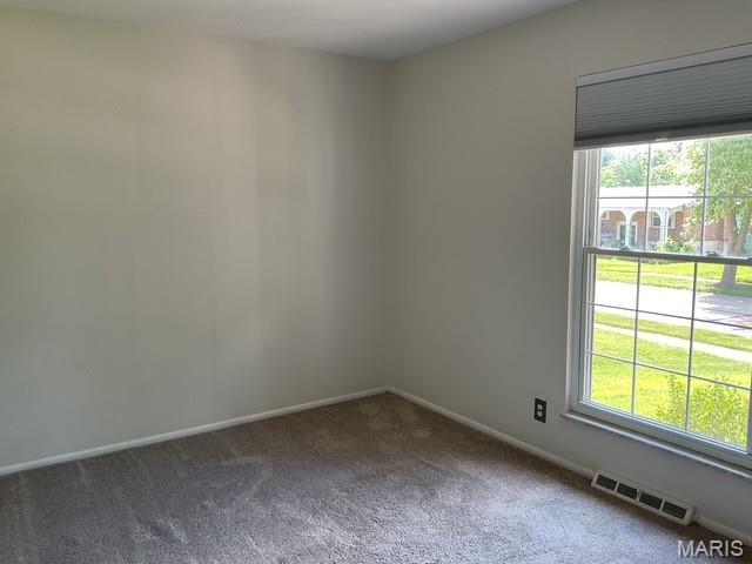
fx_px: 630
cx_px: 376
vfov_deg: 48.2
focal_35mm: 29
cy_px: 282
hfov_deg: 61.7
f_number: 1.8
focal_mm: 3
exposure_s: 1/120
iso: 64
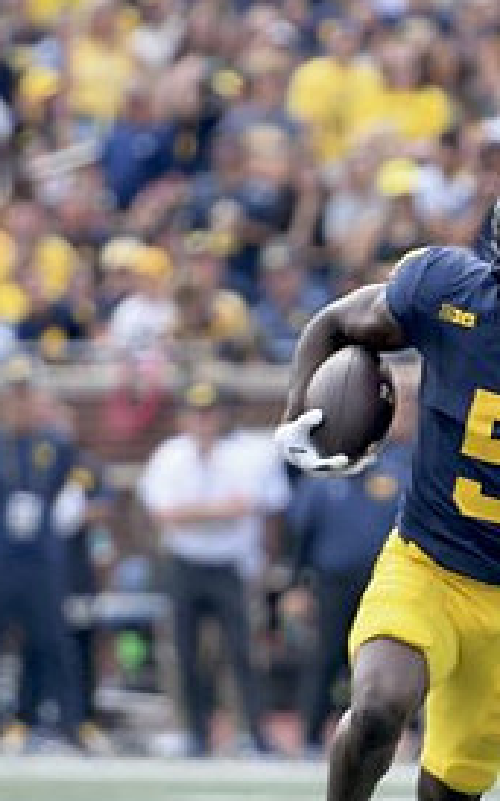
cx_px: 599
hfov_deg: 2.0
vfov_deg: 3.2
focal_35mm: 648
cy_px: 550
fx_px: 14143
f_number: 2.8
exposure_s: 1/1600
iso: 250
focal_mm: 200
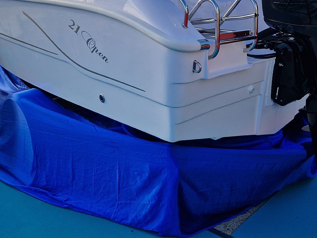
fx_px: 403
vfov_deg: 31.0
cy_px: 14
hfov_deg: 42.7
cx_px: 190
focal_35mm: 44
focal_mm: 5.4
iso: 50
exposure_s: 1/1112
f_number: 1.8
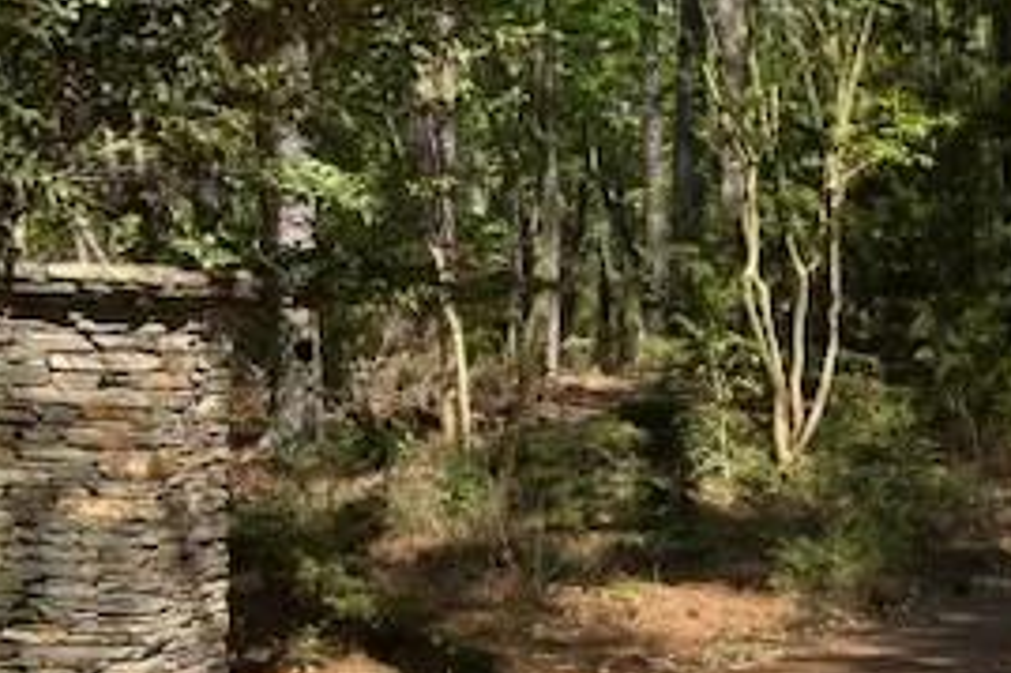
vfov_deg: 13.3
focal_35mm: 103
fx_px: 2891
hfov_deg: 18.9
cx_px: 1180
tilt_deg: -2.5
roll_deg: +0.9
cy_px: 417
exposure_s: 1/1395
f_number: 1.5
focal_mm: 5.7
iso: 50
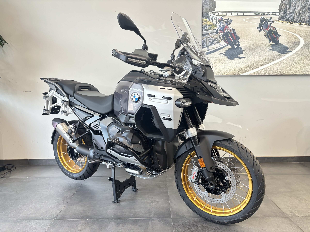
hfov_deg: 67.3
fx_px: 233
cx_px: 155
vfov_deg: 53.1
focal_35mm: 26
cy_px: 116
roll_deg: +0.6
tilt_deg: -7.4
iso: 125
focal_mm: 5.96
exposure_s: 1/98
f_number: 1.6
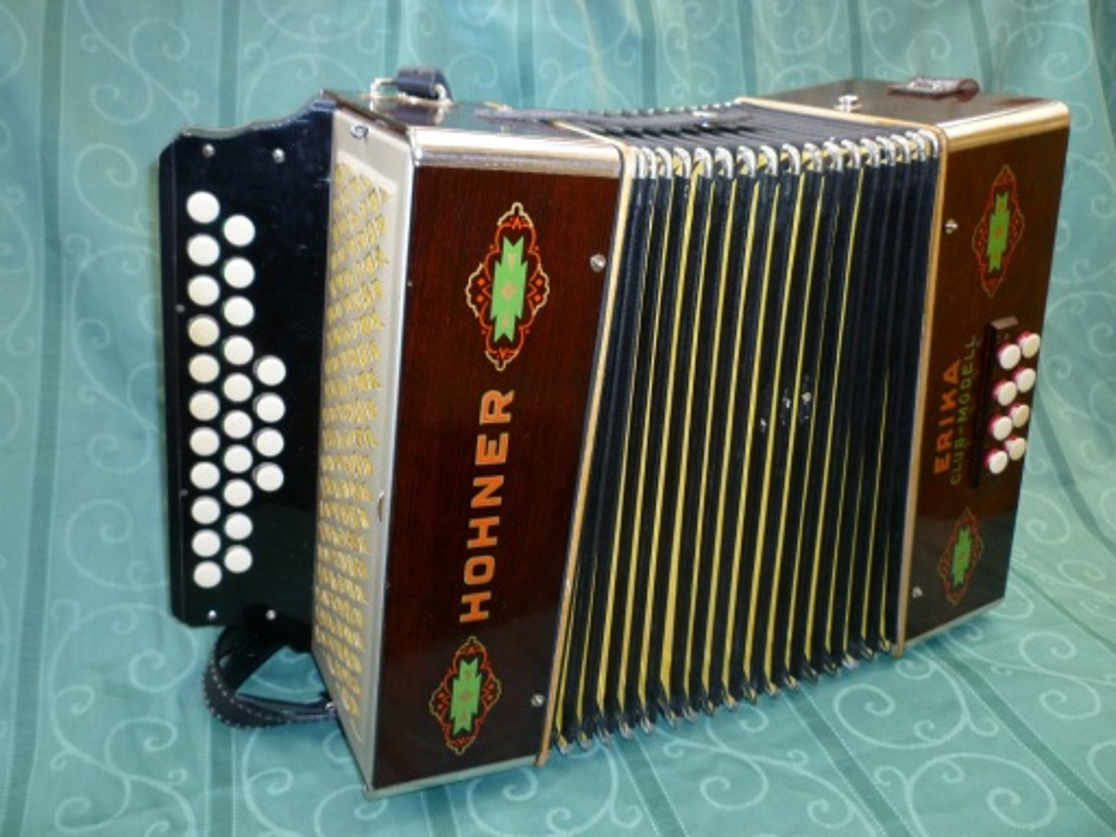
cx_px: 558
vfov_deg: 48.2
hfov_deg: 61.7
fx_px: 935
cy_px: 418
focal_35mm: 29
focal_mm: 5.2
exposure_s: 1/30
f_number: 3.3
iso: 100
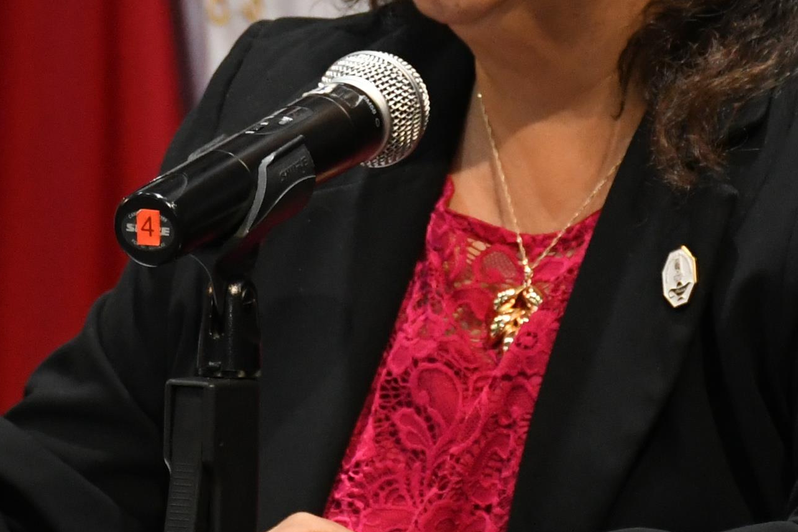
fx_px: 9154
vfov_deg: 3.3
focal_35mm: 413
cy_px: -40
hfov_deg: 5.0
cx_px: 536
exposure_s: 1/100
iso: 2500
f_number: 5.6
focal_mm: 85
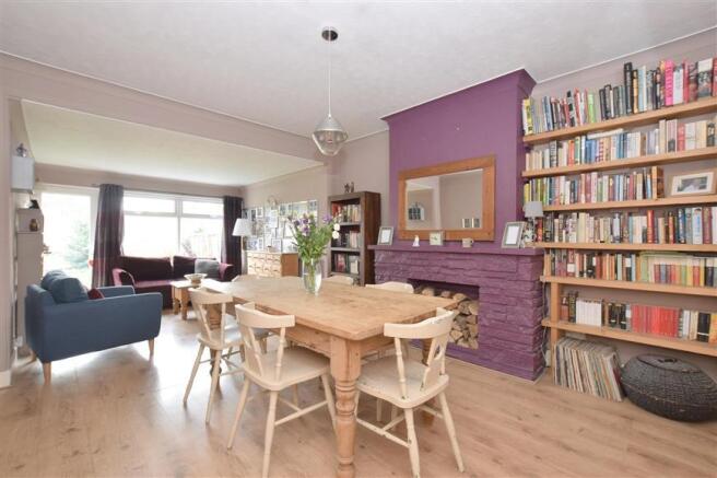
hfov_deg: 100.4
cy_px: 239
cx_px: 358
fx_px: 299
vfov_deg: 77.3
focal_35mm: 15
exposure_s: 1/8
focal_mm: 10
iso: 500
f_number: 7.1
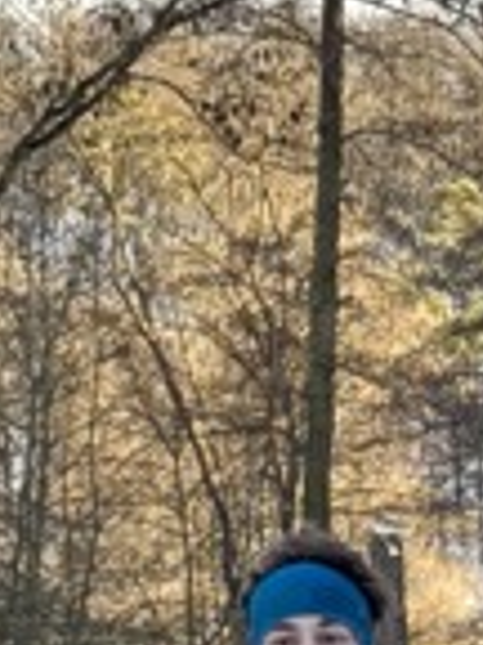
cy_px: 1097
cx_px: 362
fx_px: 3479
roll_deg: -5.8
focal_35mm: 187
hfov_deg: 7.9
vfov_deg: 10.1
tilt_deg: -14.9
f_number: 1.78
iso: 64
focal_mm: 6.76
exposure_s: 1/1133
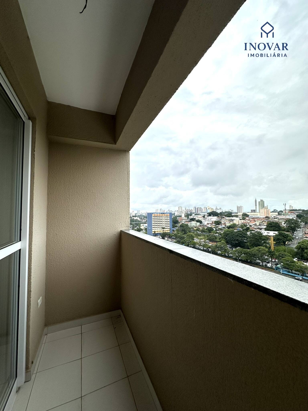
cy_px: 206
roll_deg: -0.3
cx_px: 154
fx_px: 166
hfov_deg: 85.7
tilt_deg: +3.9
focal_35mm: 14
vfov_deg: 102.1
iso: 40
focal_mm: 2.22
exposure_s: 1/903
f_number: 2.2
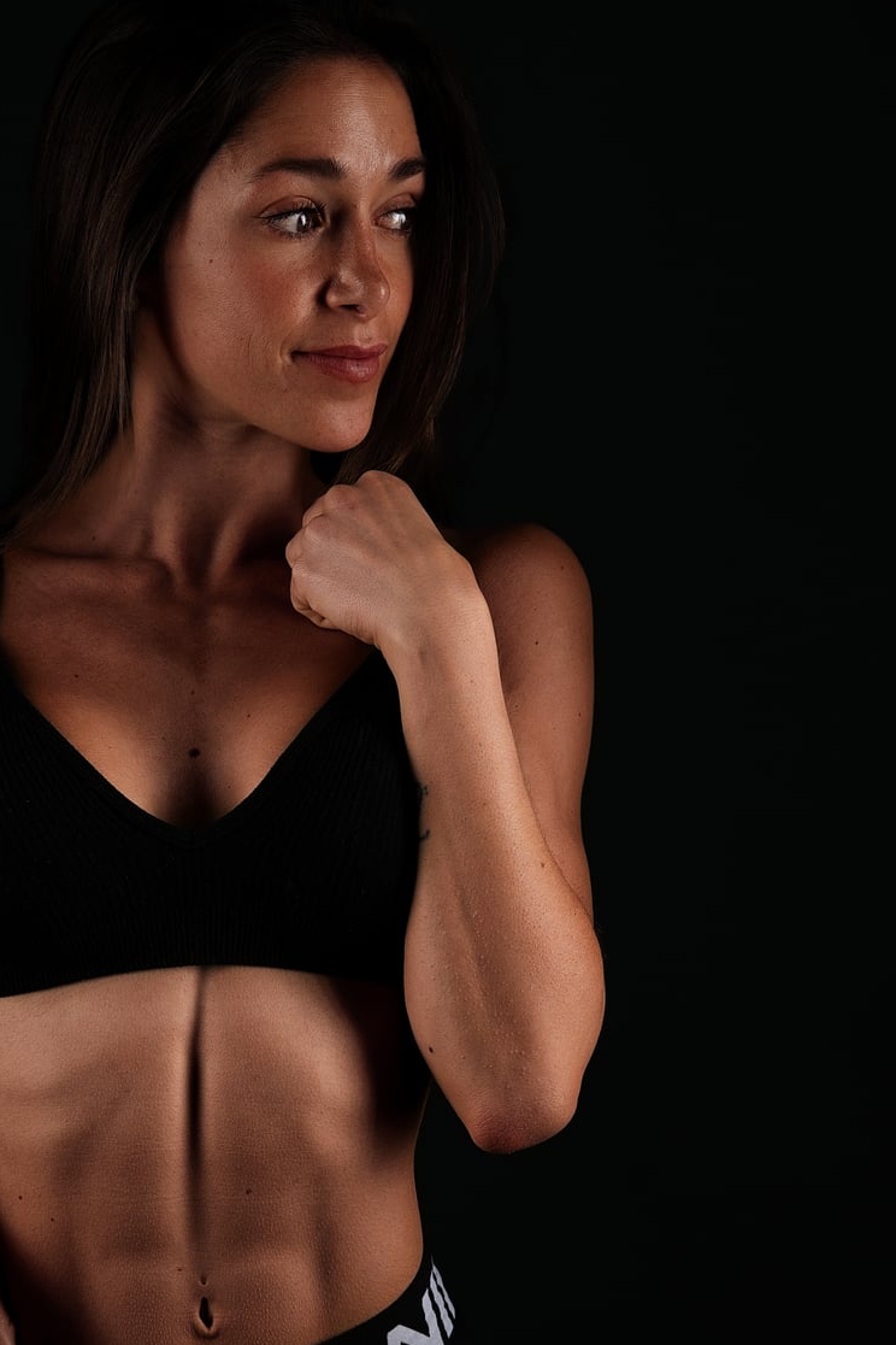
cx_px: 243
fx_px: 4368
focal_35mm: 117
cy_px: 857
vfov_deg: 17.5
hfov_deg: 11.7
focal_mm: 68
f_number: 7.1
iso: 100
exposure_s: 1/125
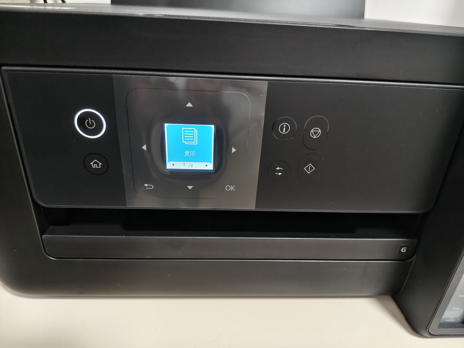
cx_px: 232
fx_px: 308
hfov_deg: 73.9
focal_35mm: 23
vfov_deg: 58.9
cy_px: 174
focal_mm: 5.56
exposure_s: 1/50
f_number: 1.88
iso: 512
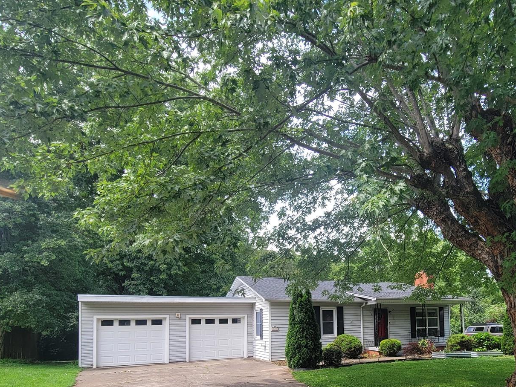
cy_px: 307
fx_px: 328
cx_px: 333
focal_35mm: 22
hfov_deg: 74.6
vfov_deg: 56.8
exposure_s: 1/400
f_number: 2.2
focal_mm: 2.2
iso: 50
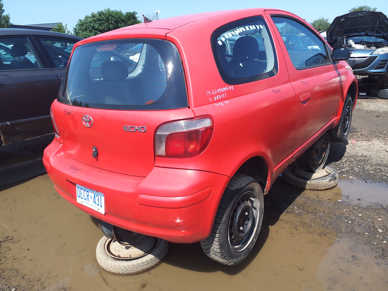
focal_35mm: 26
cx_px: 194
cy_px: 146
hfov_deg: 67.3
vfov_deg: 53.1
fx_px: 291
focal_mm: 3.58
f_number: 1.9
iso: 40
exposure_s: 1/1115
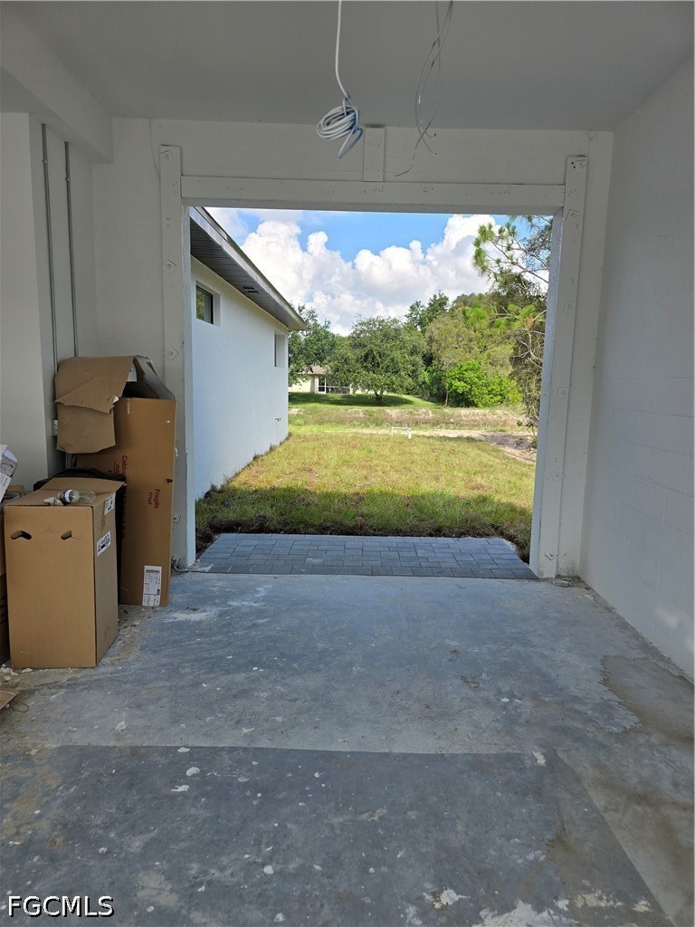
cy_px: 464
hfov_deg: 58.9
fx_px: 616
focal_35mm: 23
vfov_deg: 73.9
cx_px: 348
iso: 12
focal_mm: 6.3
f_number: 1.7
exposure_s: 1/535
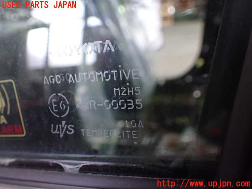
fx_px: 218
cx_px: 126
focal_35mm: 30
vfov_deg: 46.8
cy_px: 94
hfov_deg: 60.0
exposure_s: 1/50
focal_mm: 5.4
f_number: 2.3
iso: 800
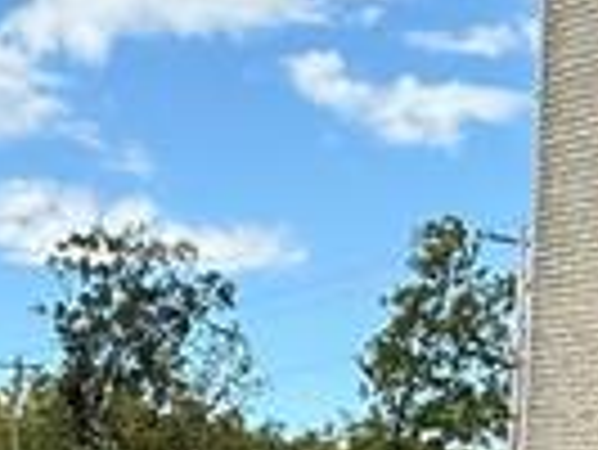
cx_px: 315
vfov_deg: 12.2
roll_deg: -3.1
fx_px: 1867
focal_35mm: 108
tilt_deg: -9.5
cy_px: 896
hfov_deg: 18.2
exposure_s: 1/770
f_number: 2.2
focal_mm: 2.22
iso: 50
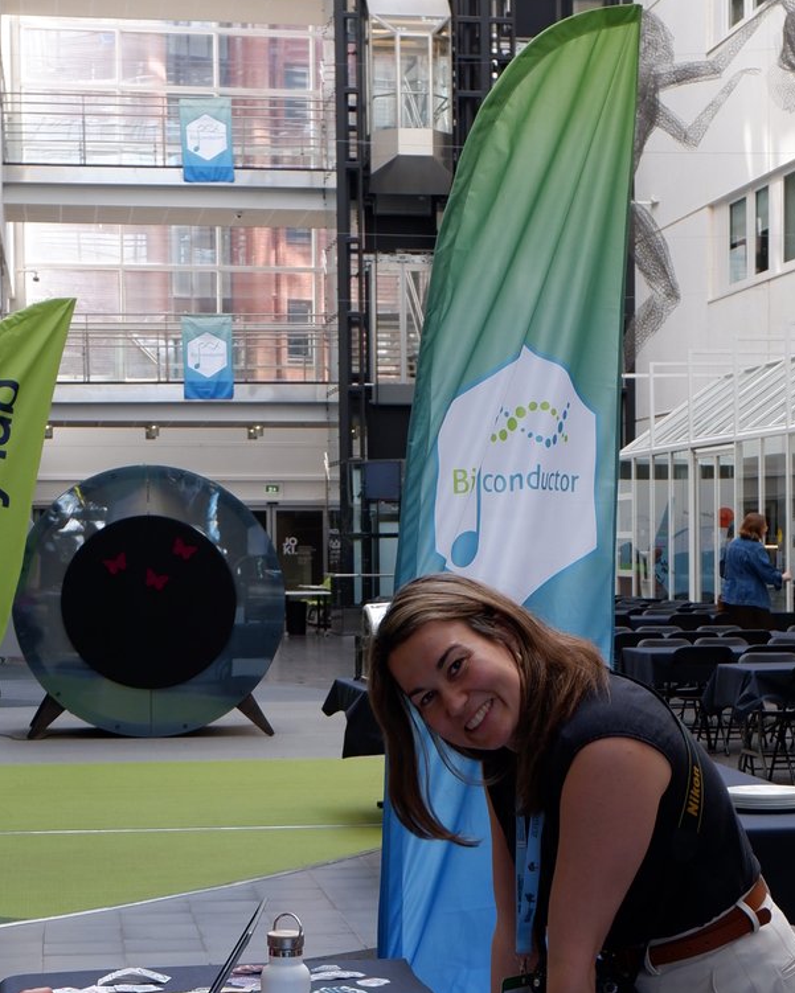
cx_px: 480
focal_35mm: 75
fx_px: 2205
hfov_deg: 20.4
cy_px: 701
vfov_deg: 25.2
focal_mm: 20.3
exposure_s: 1/125
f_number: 5
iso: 250
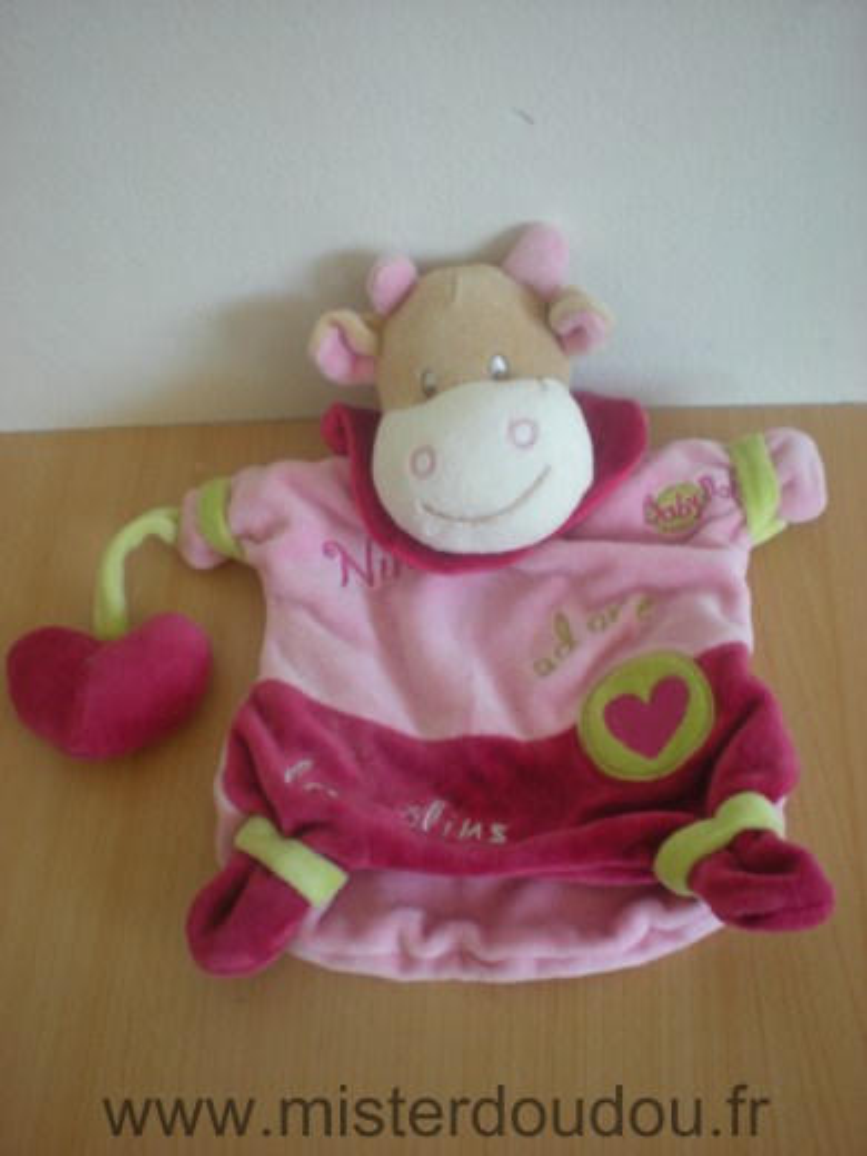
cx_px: 434
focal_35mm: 38
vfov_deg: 49.0
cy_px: 578
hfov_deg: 37.7
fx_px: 1269
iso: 64
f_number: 3.1
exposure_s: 1/10.6
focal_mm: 6.3
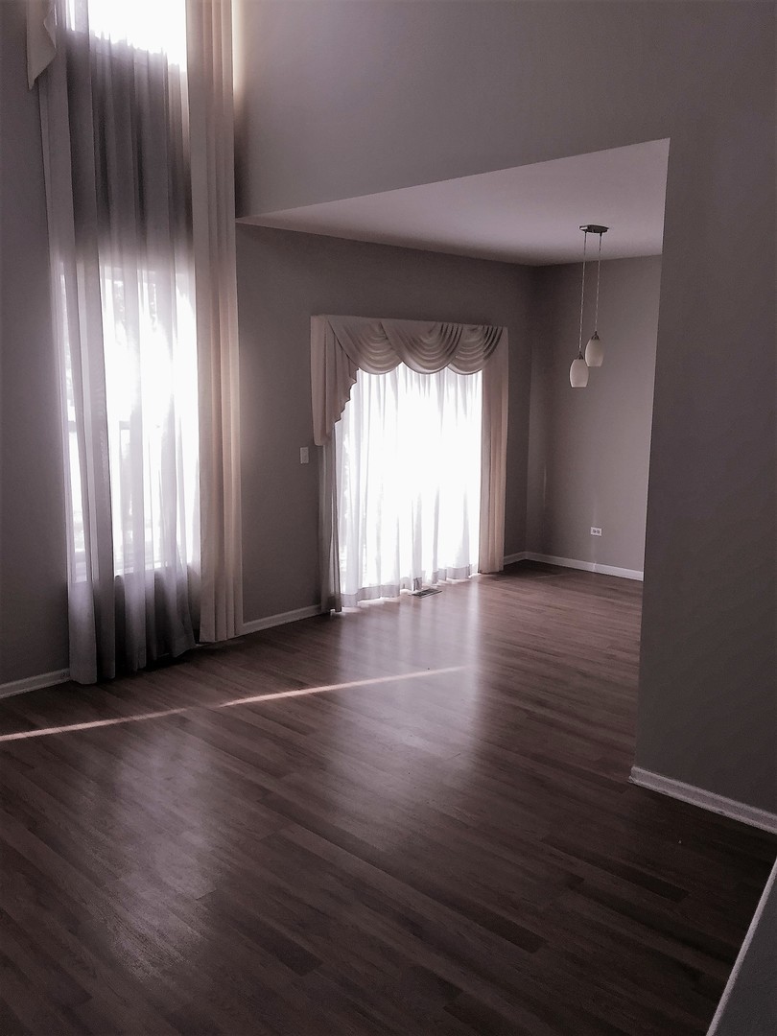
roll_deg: +0.0
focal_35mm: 29
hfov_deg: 48.2
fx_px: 868
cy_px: 518
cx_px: 388
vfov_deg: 61.7
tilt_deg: -7.9
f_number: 2.2
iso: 40
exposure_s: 1/60
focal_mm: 4.15
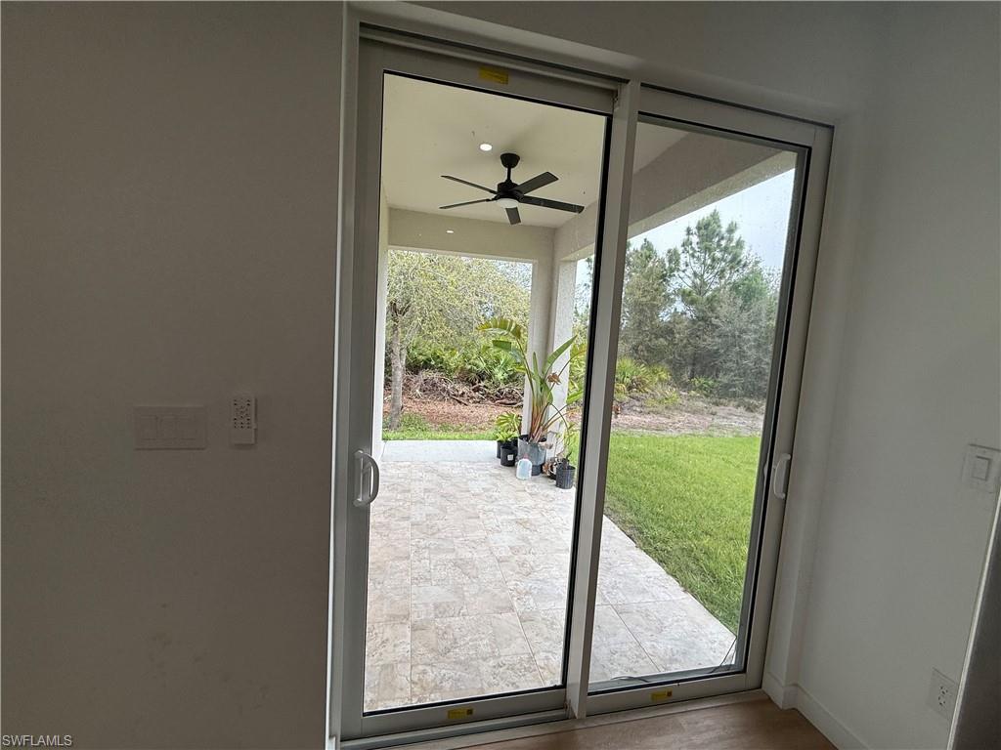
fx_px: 405
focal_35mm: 14
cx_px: 500
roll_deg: -3.1
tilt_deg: -5.0
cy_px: 375
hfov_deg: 102.1
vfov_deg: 85.7
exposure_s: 1/210
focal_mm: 2.22
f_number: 2.2
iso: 64
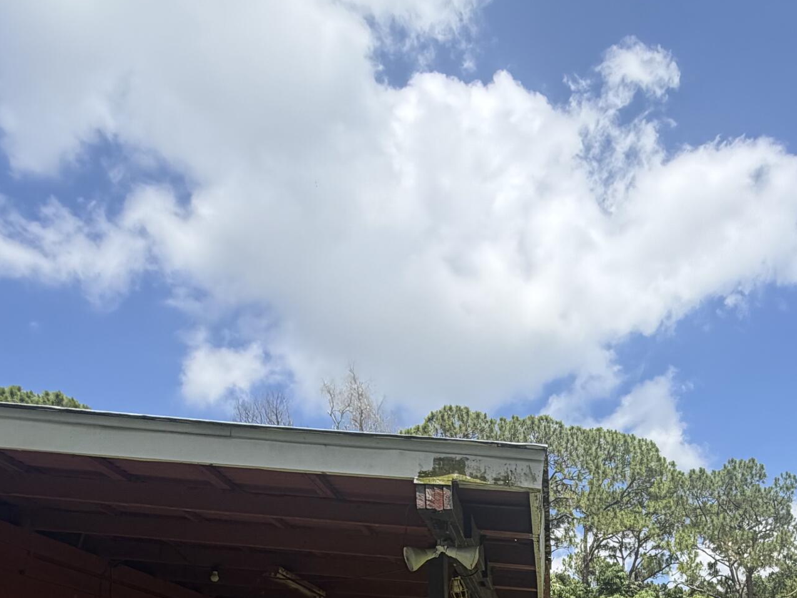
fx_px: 760
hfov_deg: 53.4
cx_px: 577
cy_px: 688
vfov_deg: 35.4
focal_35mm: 33
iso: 32
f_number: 2.2
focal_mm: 2.22
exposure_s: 1/770
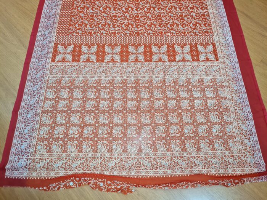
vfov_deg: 53.1
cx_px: 134
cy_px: 100
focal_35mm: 26
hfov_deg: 67.3
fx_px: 201
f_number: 1.8
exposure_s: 1/60
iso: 250
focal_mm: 5.4
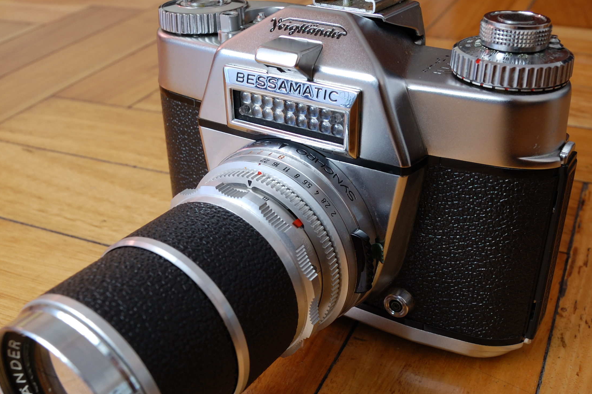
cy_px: 238
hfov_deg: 47.4
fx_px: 674
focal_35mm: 41
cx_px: 299
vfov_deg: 32.5
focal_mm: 20
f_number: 10
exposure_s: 1
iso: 200
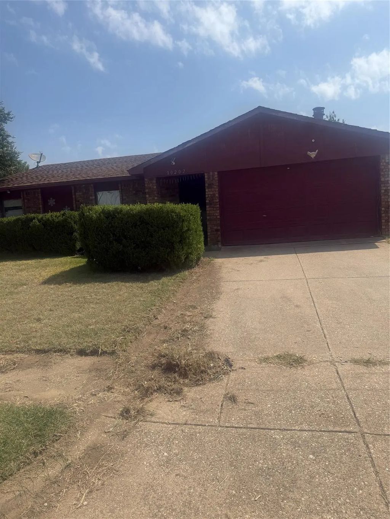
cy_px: 260
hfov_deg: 56.8
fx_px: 360
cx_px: 195
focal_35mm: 24
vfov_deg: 71.6
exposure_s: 1/7353
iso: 80
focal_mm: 6.76
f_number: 1.78
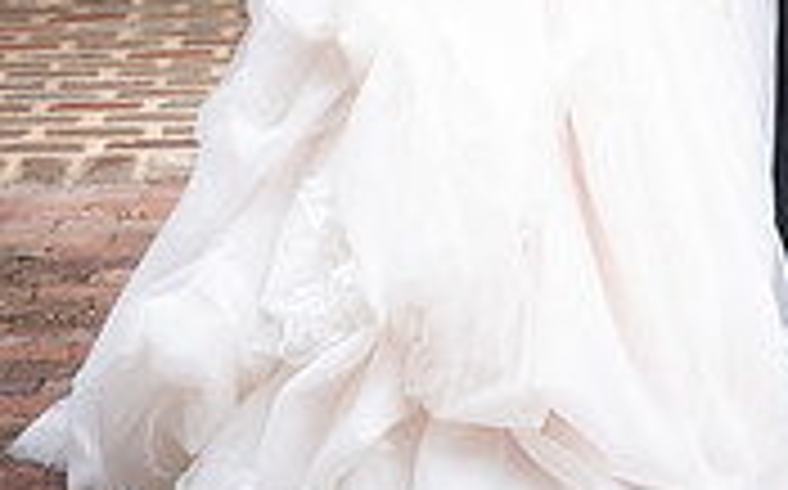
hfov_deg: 14.2
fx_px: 3154
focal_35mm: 147
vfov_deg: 8.7
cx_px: 637
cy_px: -270
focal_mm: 56
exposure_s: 1/250
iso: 640
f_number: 2.8
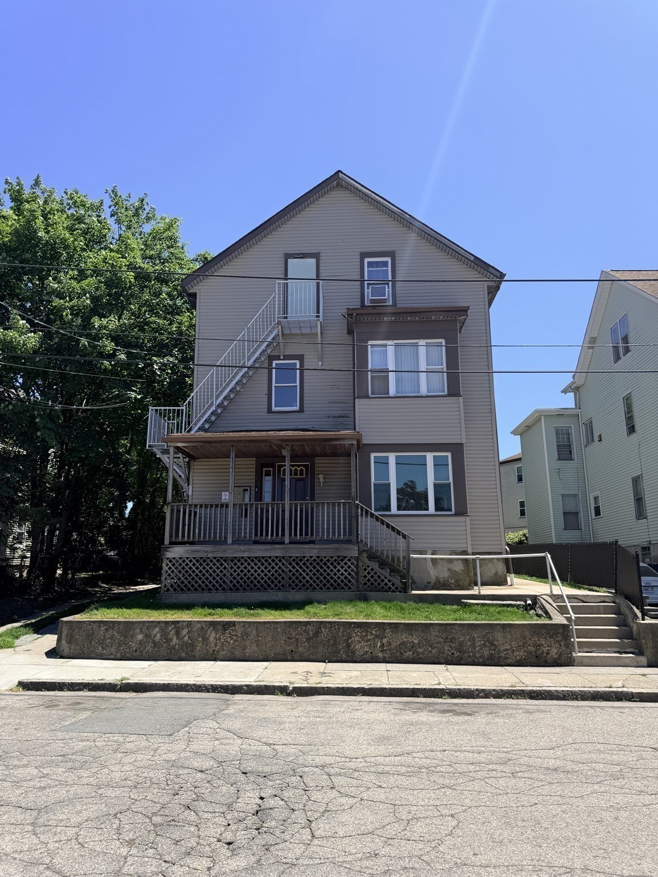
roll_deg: +0.4
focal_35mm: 24
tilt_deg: +14.7
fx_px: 608
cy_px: 438
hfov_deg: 56.8
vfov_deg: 71.6
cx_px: 329
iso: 80
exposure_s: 1/3425
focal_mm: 6.76
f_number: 1.78
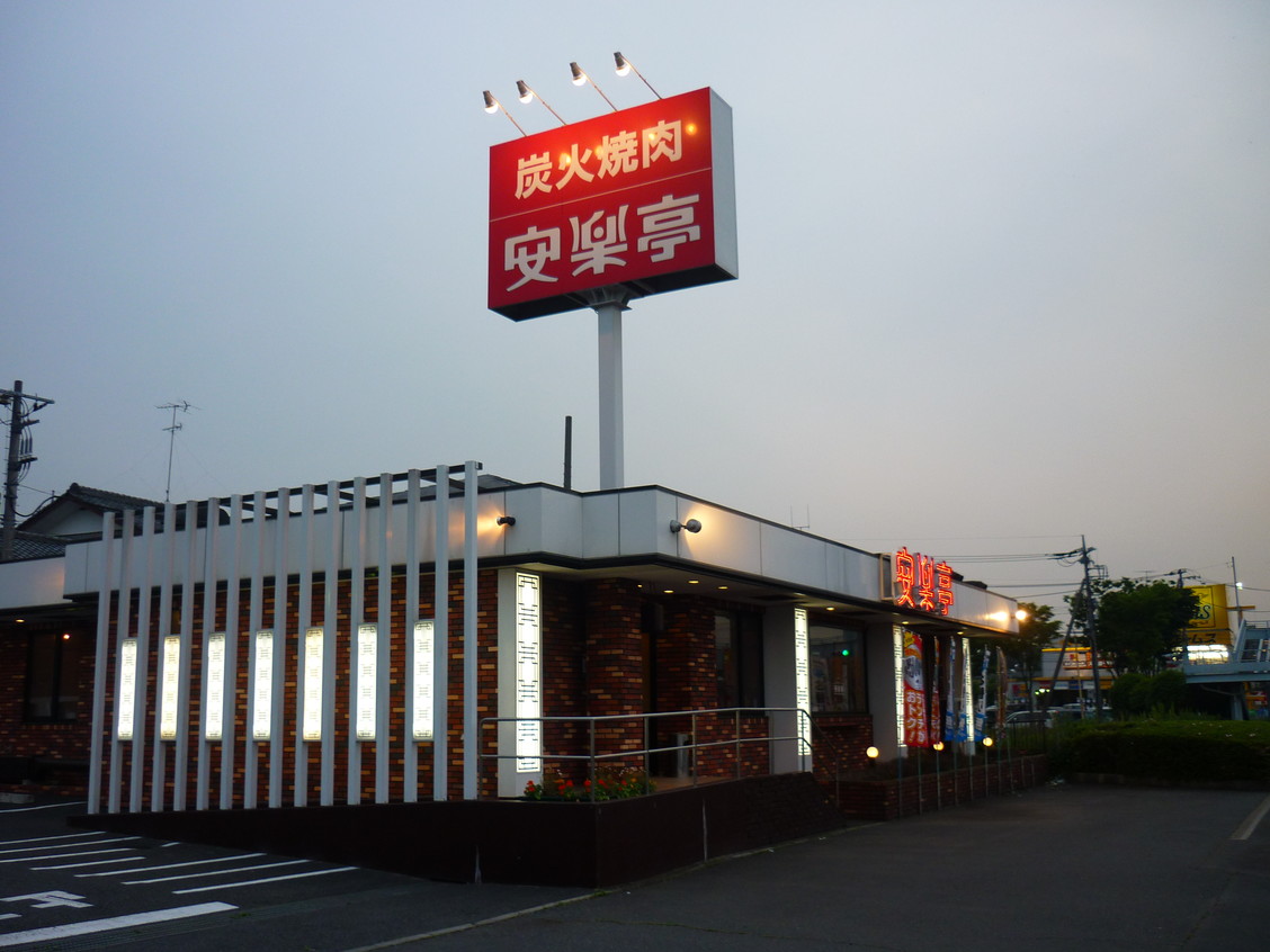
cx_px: 635
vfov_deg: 42.9
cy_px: 476
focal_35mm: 33
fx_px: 1211
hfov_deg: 55.4
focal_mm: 5.5
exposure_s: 1/50
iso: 80
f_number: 2.8
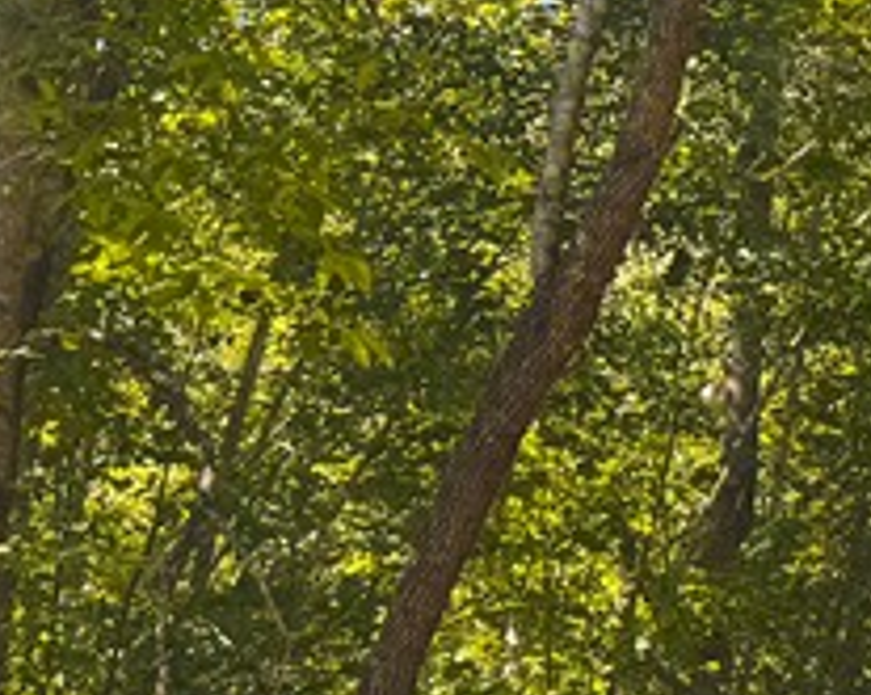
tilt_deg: +17.4
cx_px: 1300
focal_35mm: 116
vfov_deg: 13.2
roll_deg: +0.6
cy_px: 80
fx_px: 2986
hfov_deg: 15.4
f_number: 1.78
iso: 80
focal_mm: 6.76
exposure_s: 1/433
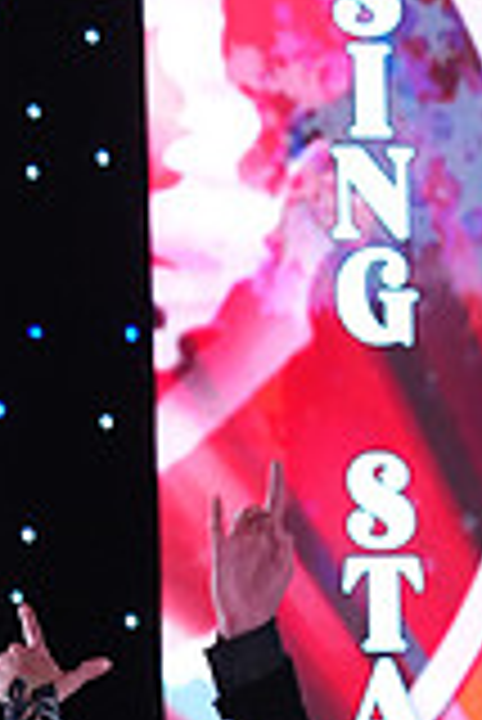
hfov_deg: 2.8
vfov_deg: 4.2
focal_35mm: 490
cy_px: 1228
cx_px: 241
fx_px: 9819
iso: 3200
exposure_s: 1/250
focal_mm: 135
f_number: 5
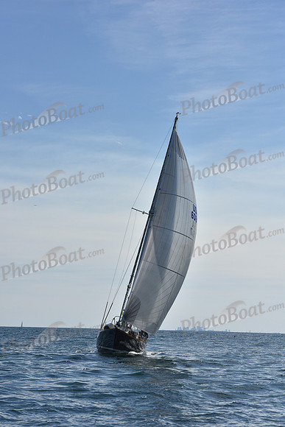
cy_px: 214
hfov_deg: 14.4
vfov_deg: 21.5
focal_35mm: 95
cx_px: 142
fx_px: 1127
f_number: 9
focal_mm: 95
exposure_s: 1/1600
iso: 250
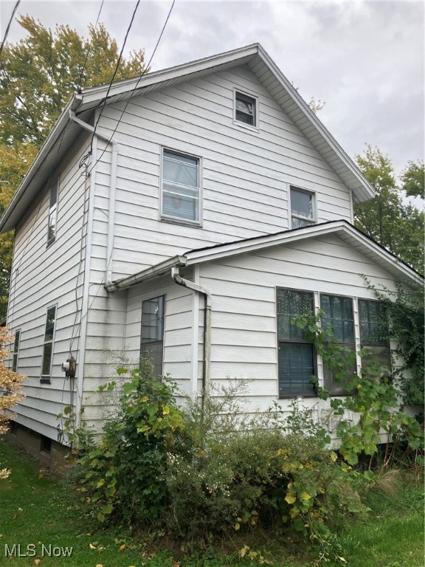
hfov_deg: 49.7
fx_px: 458
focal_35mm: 28
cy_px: 284
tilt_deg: +11.9
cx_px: 212
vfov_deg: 63.4
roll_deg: +0.1
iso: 20
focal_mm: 3.99
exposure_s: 1/122
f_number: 1.8
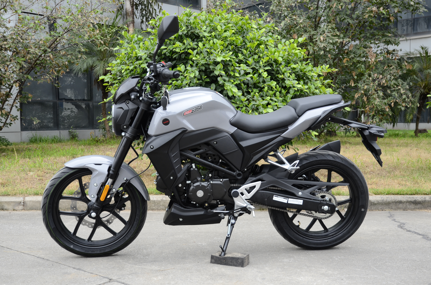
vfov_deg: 29.7
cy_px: 142
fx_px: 538
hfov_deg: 43.7
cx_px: 216
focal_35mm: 45
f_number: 5
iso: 400
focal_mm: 30
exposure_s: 1/100
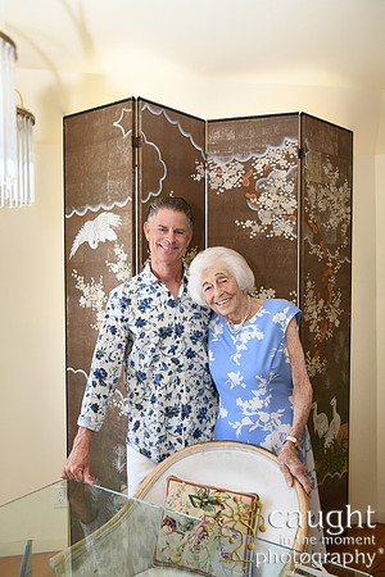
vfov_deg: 58.7
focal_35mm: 32
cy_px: 288
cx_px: 192
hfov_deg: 41.1
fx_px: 513
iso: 1000
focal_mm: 32
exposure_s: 1/125
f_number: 6.3
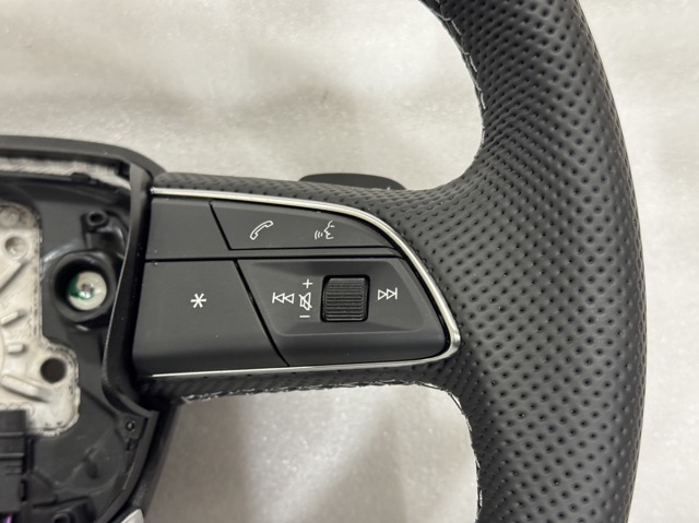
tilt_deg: -83.8
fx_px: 969
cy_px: 262
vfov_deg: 30.2
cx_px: 350
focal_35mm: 48
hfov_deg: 39.7
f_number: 1.78
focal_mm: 6.76
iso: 500
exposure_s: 1/35
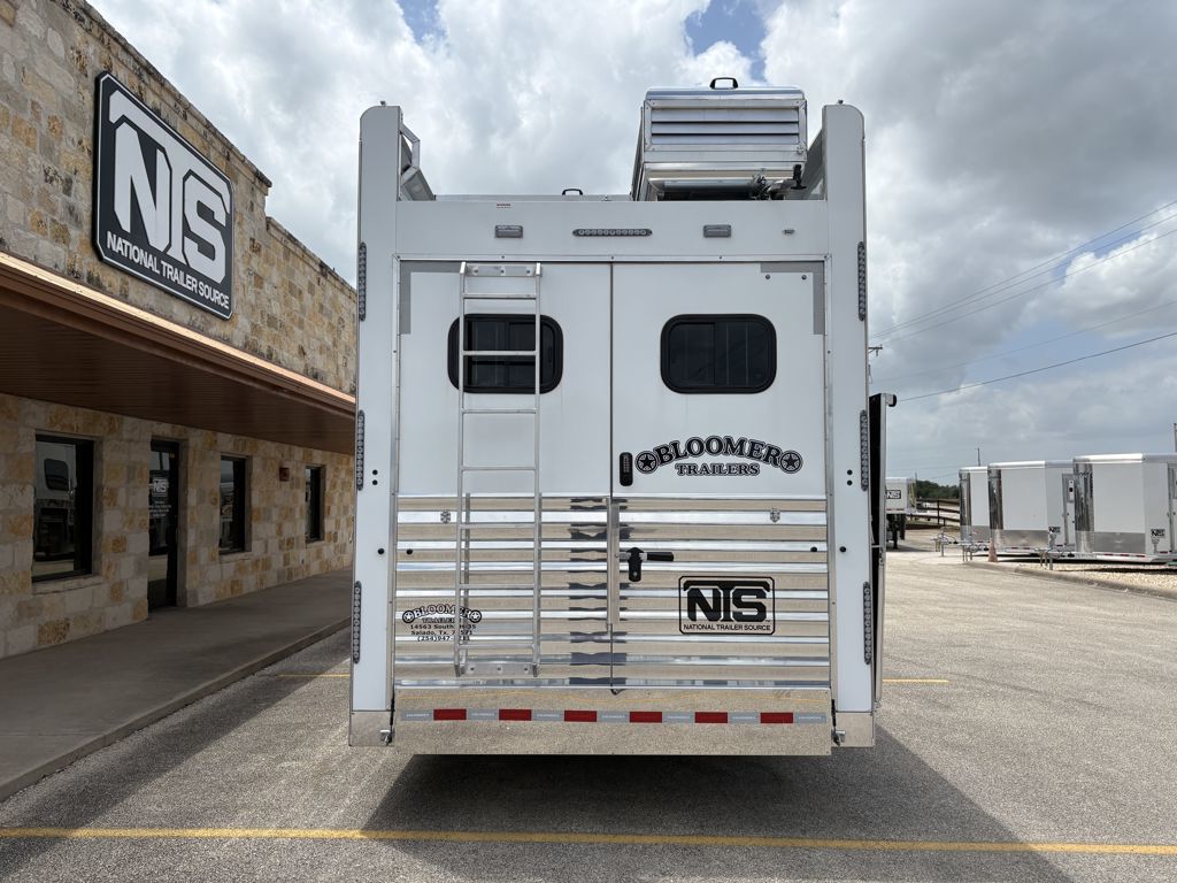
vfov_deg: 53.1
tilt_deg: +4.3
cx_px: 588
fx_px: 884
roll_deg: +0.7
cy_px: 442
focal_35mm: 26
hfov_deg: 67.3
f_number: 1.6
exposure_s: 1/5814
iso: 50
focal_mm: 5.96
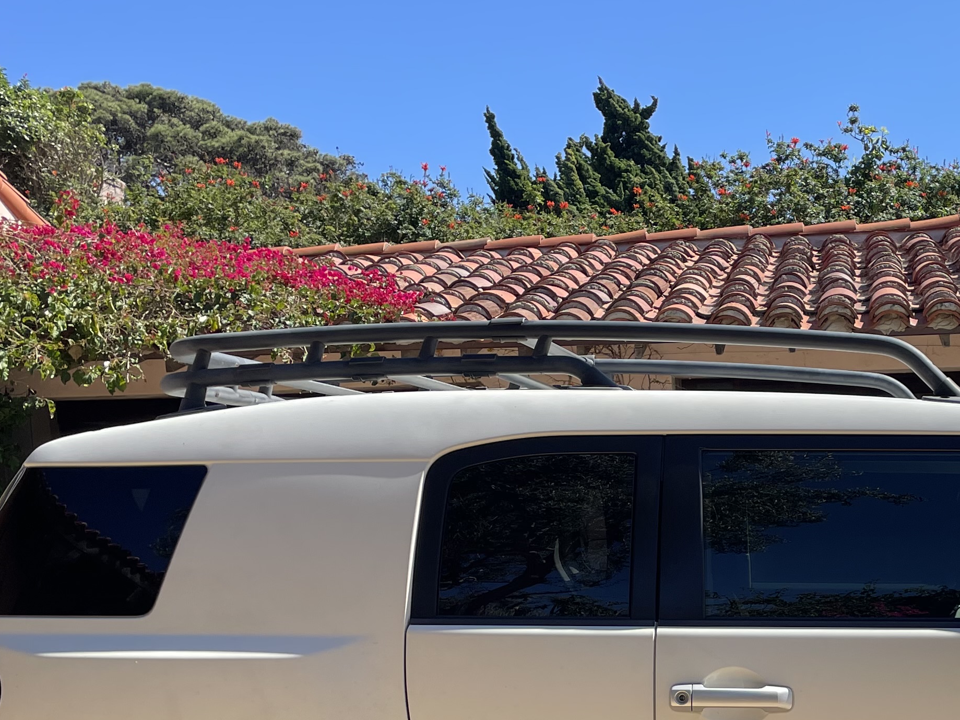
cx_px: 811
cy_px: 644
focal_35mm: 57
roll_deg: +2.1
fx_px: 1581
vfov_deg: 24.9
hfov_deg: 32.5
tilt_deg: -4.8
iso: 32
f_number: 1.6
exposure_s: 1/2132
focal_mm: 4.2
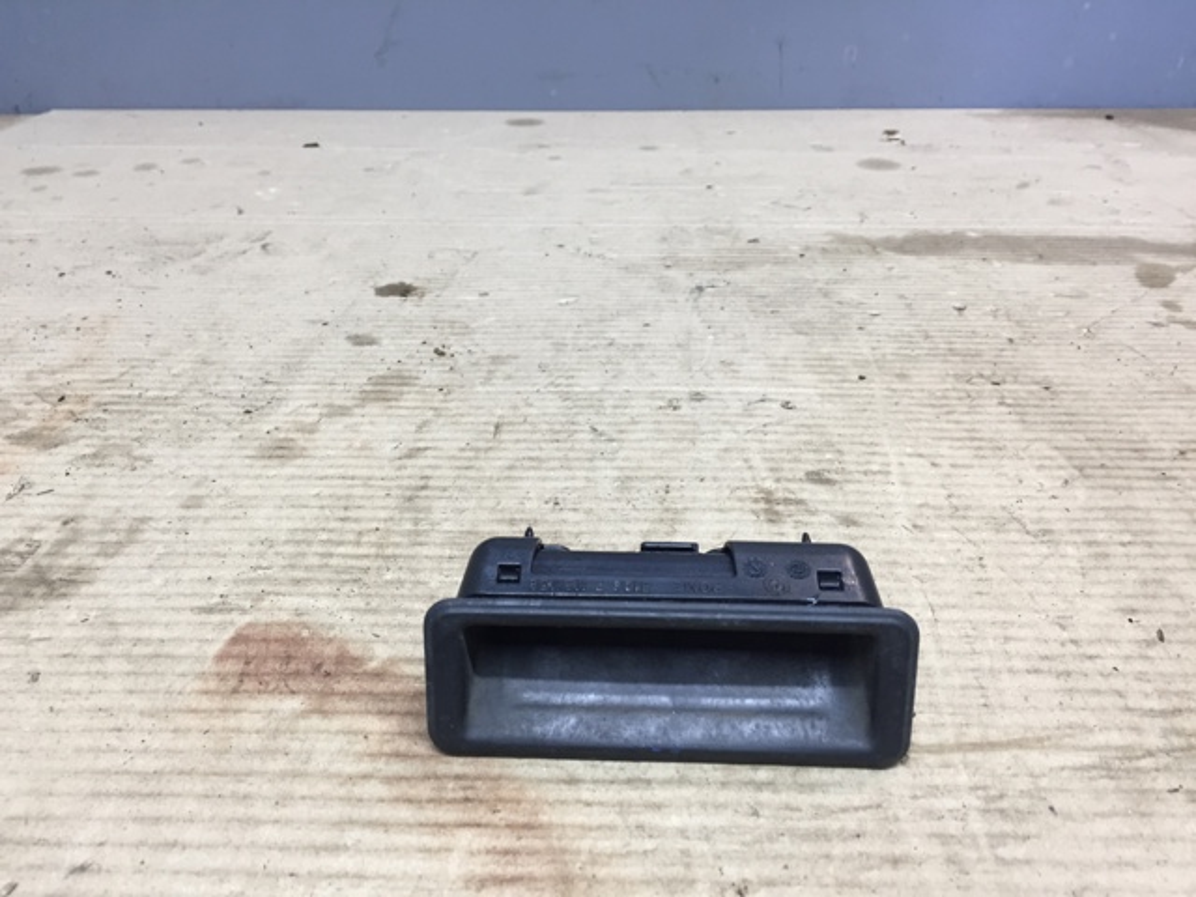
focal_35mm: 29
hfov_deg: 61.7
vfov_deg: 48.2
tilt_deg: -28.2
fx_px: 1002
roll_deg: -0.9
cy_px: 448
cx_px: 598
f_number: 2.2
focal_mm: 4.15
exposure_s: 1/33
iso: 64
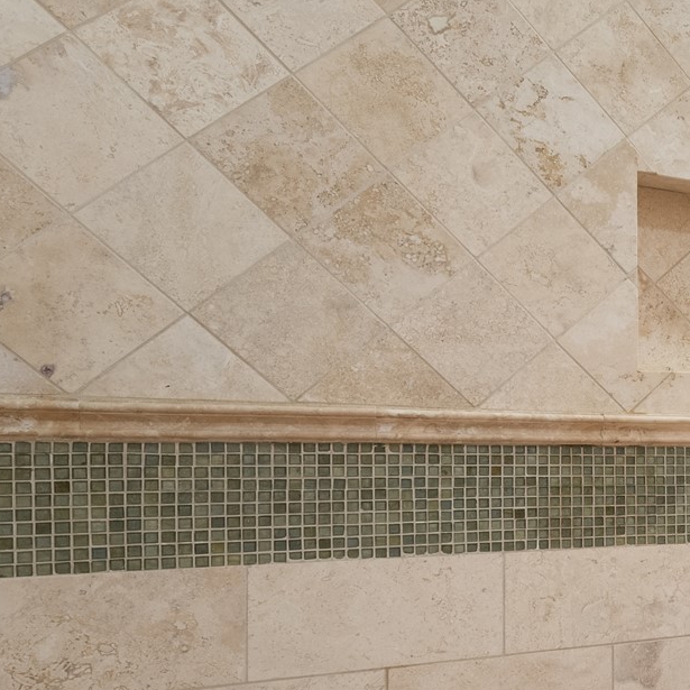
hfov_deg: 27.4
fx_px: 1015
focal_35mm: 45
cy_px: 466
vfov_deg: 37.1
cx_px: 1009
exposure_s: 1.3
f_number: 8
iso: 400
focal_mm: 15
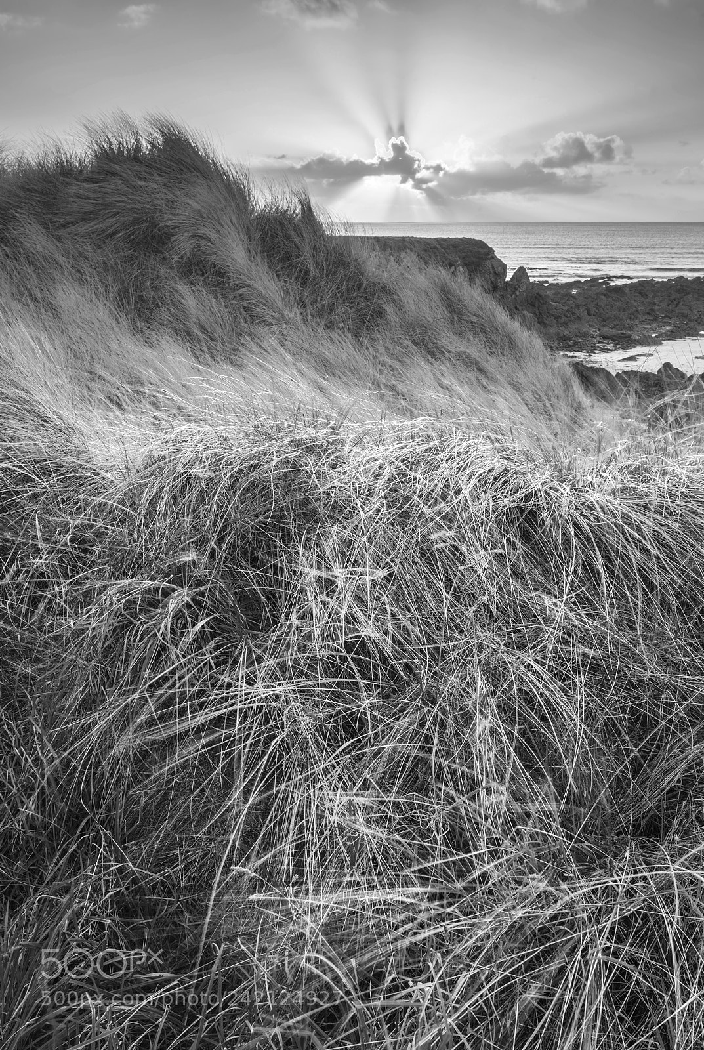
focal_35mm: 35
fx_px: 1022
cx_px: 352
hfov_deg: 38.0
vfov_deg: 54.4
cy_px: 525
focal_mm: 35
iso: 50
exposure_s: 1/60
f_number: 22
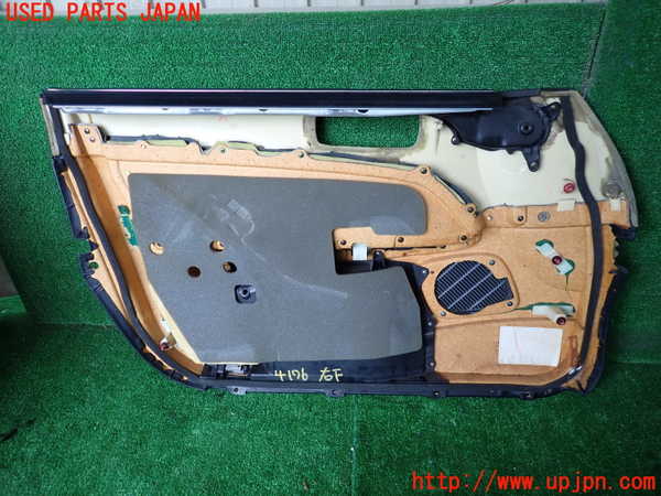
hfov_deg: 69.4
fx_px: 477
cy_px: 248
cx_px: 330
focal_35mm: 25
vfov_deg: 54.9
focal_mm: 4.5
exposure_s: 1/125
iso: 200
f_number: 2
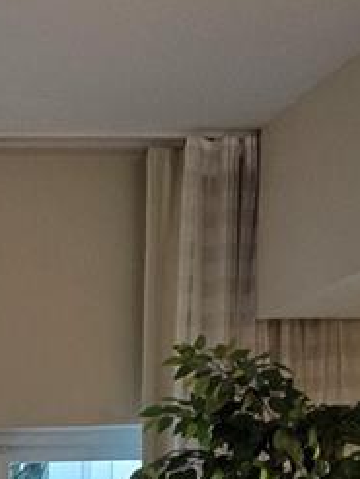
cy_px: 851
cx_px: -239
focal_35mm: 112
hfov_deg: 12.4
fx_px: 1550
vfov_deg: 15.3
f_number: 1.8
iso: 200
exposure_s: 1/120
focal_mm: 5.4
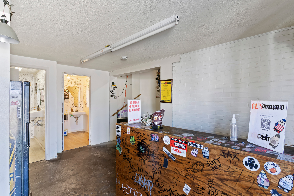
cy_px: 98
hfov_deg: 90.0
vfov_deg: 67.4
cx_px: 147
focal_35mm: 18
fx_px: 147
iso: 100
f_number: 8
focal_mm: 18
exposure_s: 1/2.5
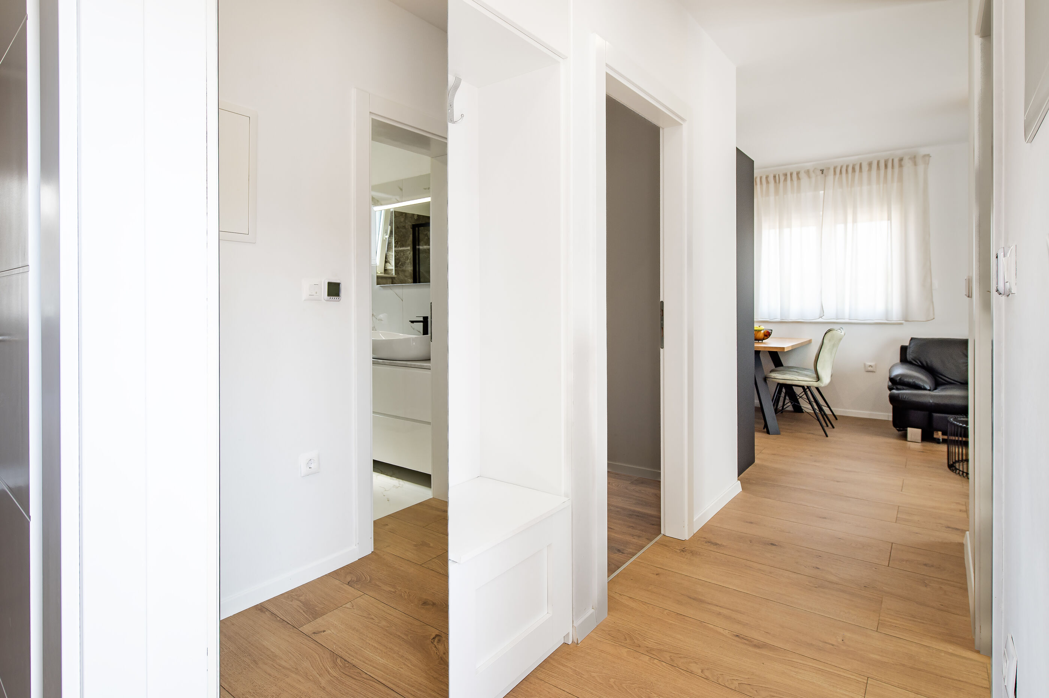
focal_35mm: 19
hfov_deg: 86.9
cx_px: 524
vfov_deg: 64.5
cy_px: 349
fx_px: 553
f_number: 7.1
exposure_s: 1/40
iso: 100
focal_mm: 19
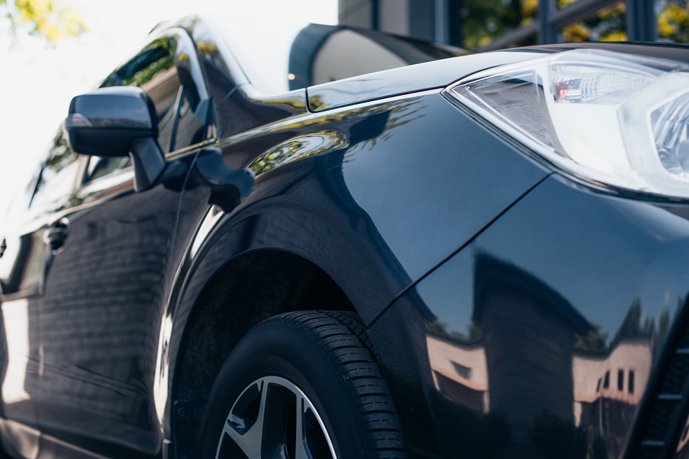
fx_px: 957
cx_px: 344
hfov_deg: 39.6
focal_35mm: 50
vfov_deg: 27.0
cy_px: 230
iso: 100
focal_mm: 50
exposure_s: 1/250
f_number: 3.2
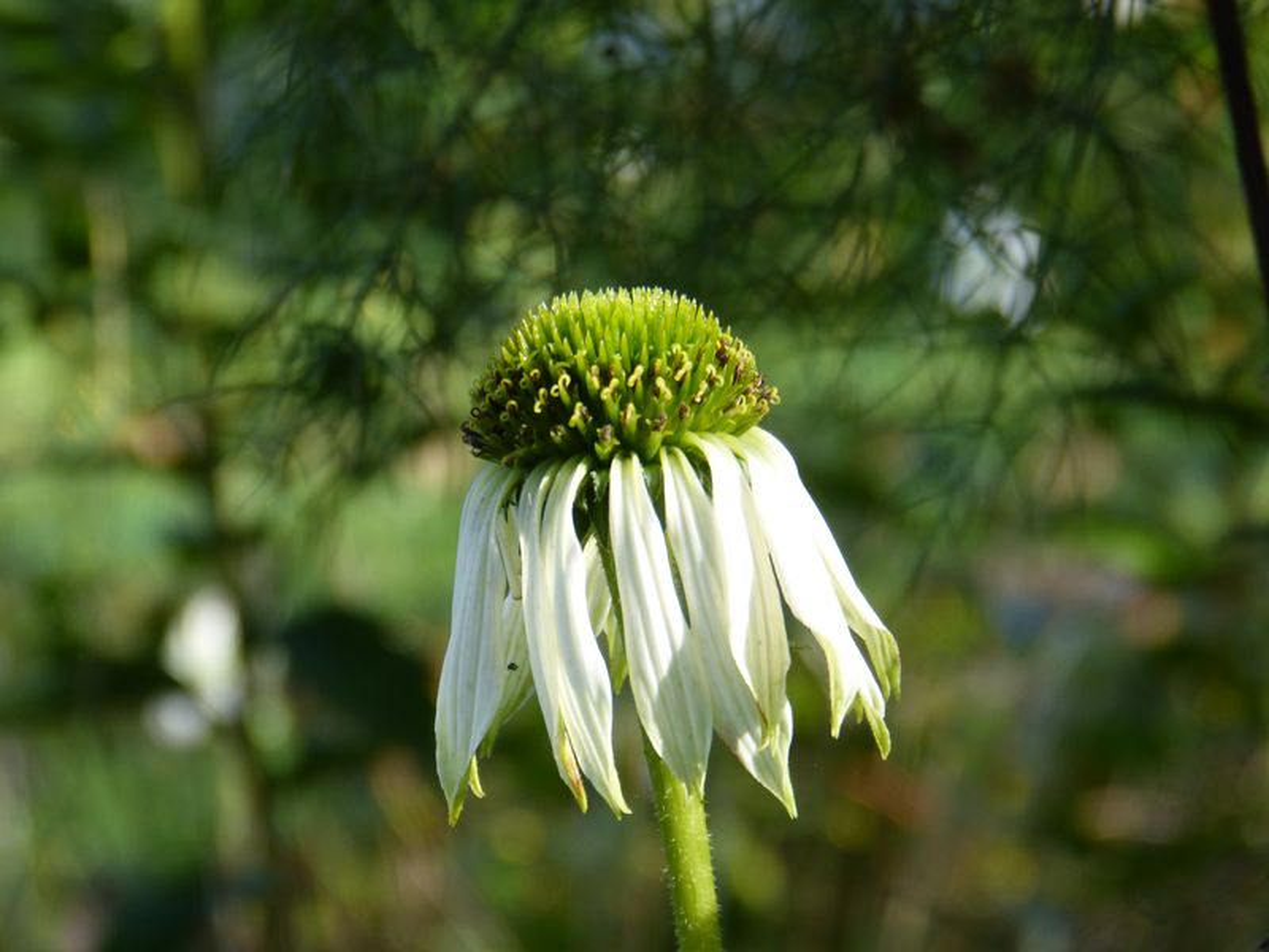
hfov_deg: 12.7
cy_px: 476
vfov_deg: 9.6
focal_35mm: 155
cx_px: 634
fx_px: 5682
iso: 100
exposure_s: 1/160
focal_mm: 27.9
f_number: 4
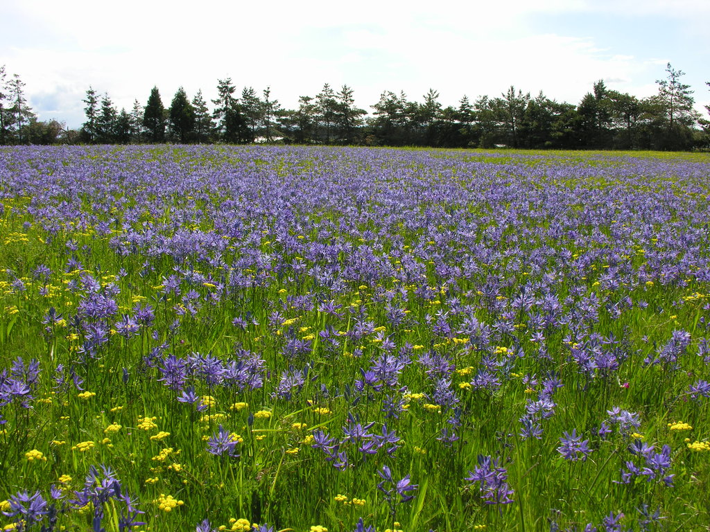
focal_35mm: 35
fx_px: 718
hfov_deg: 52.6
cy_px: 266
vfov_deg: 40.7
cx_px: 355
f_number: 6.3
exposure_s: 1/181
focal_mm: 8.9
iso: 50
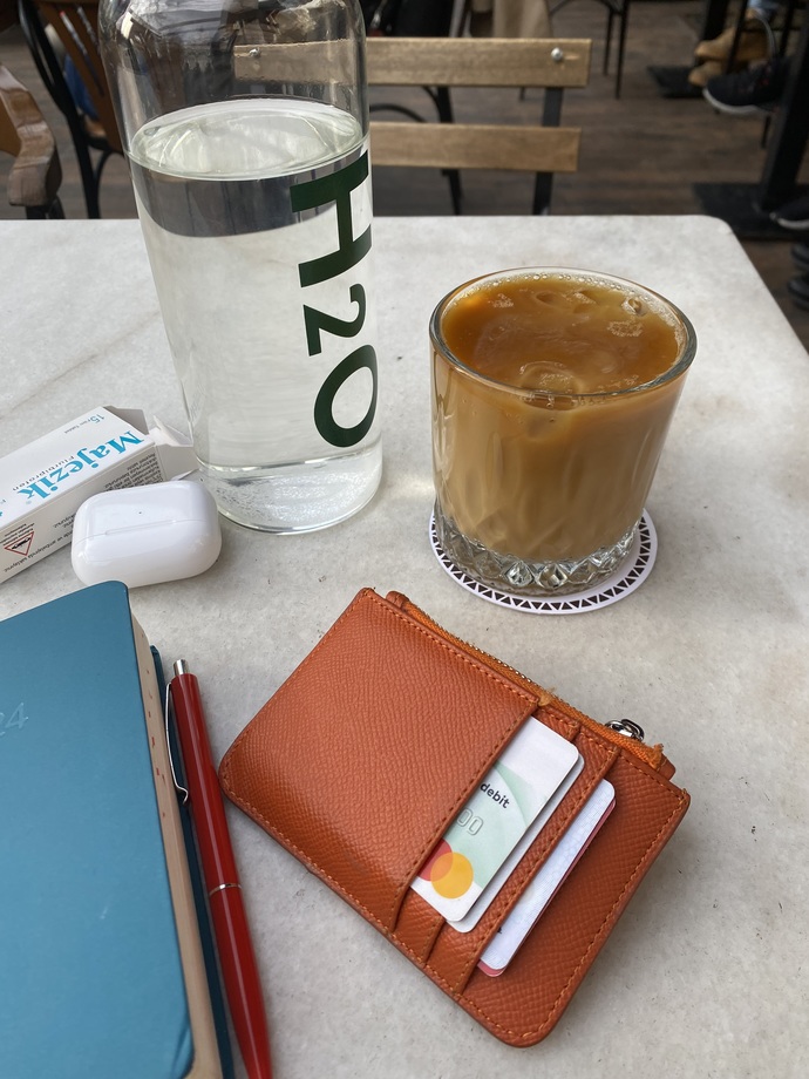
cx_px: 404
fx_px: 810
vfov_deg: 67.3
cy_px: 540
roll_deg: +2.1
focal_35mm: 26
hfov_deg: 53.1
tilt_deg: -44.2
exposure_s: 1/534
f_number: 1.8
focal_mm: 4.25
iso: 32
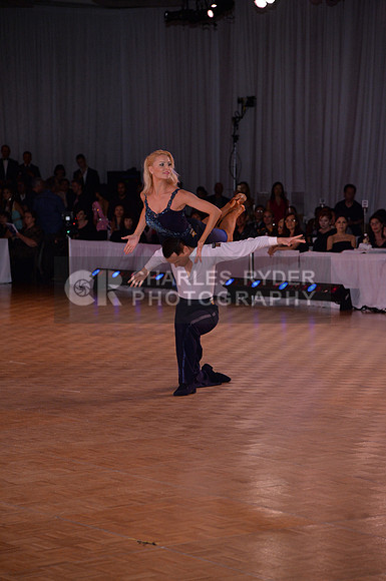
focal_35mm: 110
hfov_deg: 12.4
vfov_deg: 18.6
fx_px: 1774
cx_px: 193
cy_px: 290
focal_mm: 110
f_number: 4.5
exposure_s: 1/250
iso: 1600
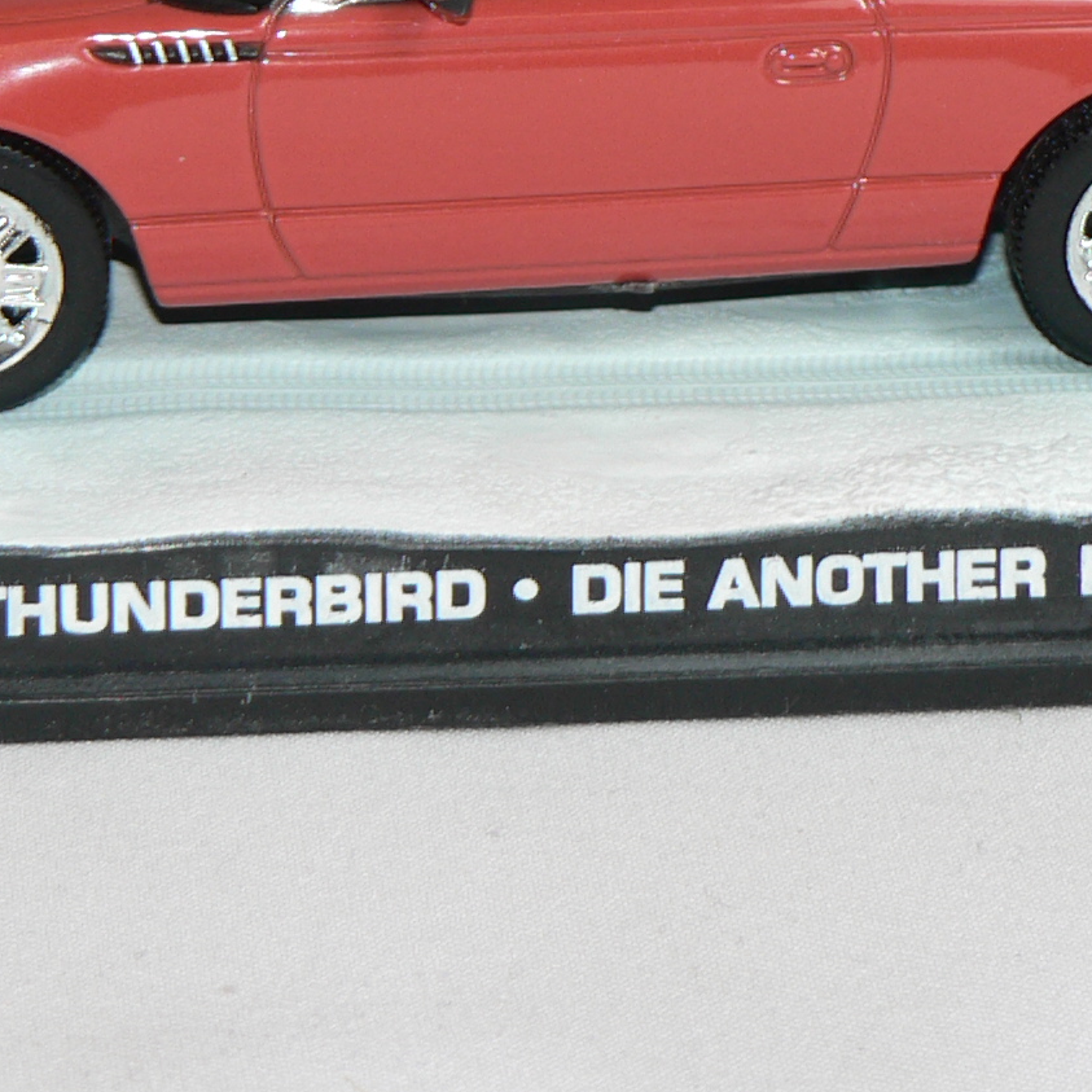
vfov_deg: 7.3
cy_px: -28
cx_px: 521
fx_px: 8530
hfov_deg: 7.3
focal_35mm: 239
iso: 80
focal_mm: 14.9
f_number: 3.2
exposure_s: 1/60
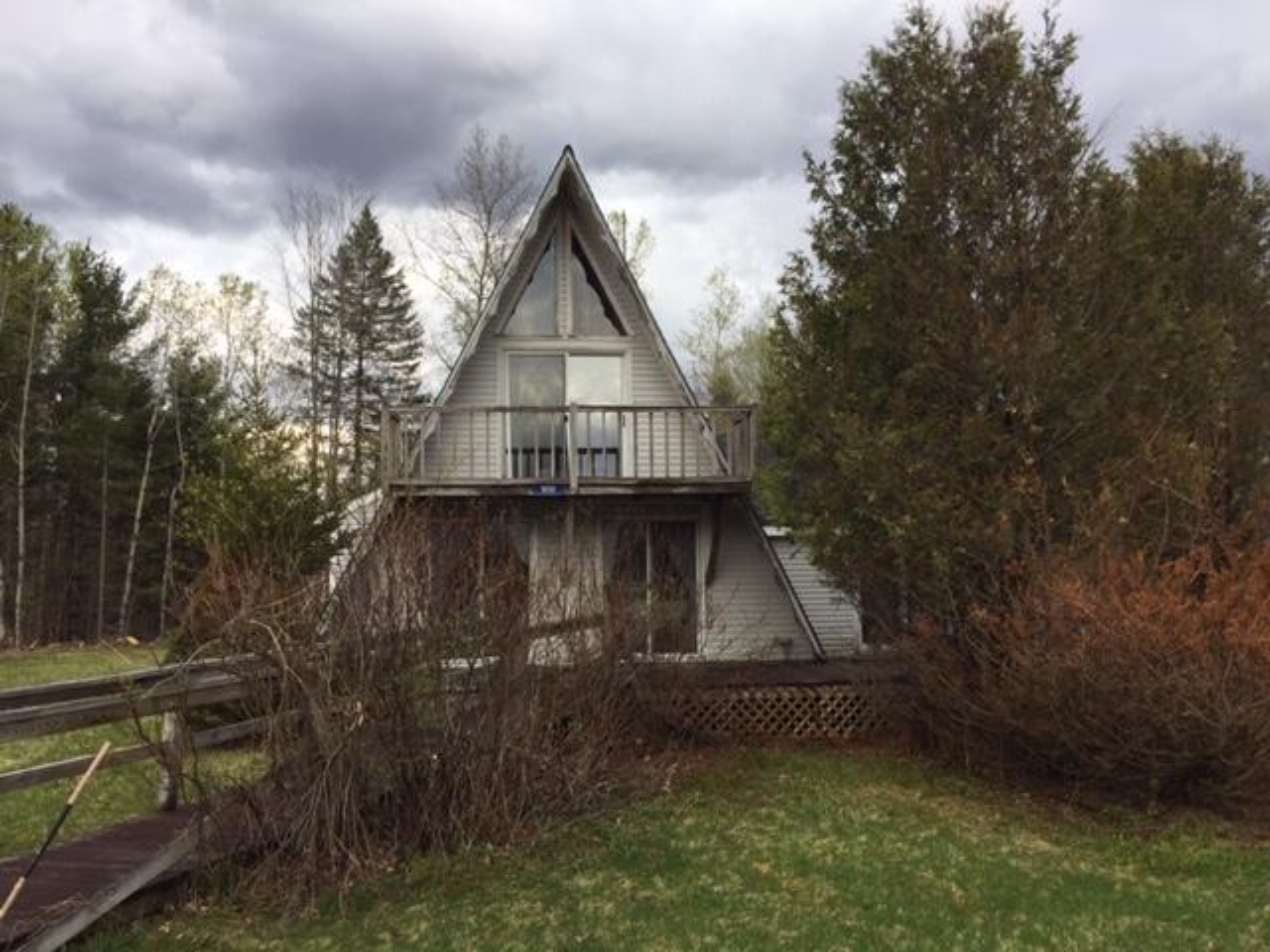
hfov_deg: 61.7
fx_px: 1064
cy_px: 476
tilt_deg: +3.3
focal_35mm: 29
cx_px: 635
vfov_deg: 48.2
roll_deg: +0.2
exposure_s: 1/549
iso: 32
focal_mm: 4.15
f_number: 2.2
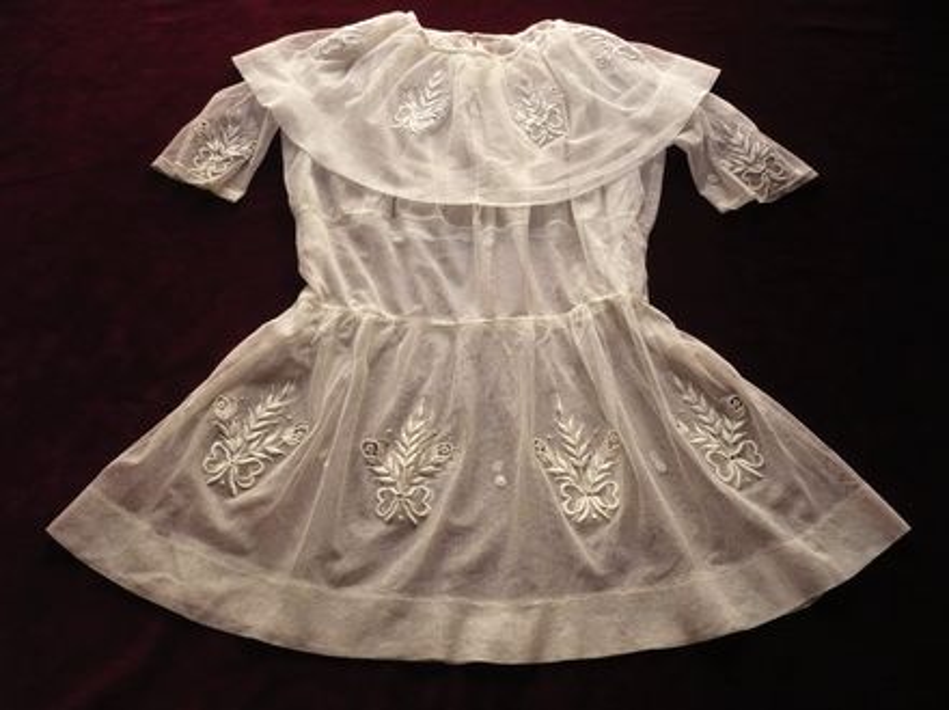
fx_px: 958
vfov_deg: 40.6
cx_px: 474
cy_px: 355
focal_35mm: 35
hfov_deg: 52.7
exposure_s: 1/320
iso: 400
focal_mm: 5.8
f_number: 2.8
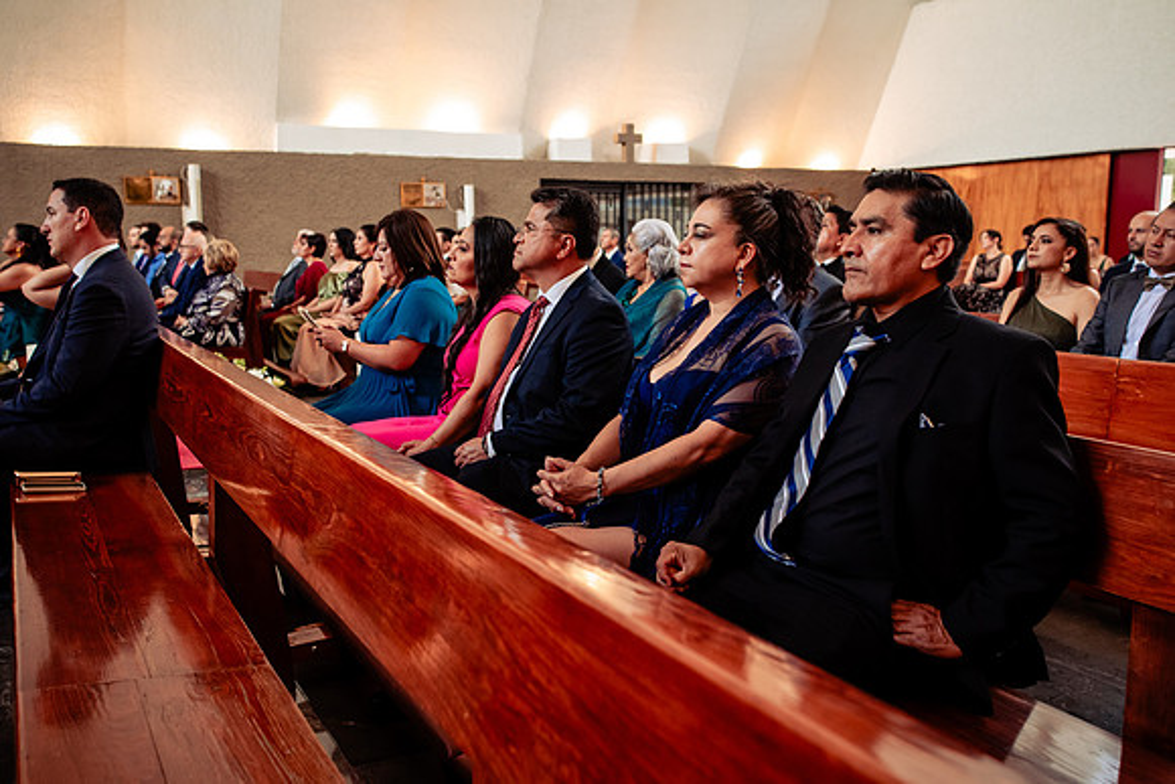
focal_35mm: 35
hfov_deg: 54.4
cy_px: 392
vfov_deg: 37.9
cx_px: 588
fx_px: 1143
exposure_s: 1/125
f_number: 4.5
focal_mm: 35
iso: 1600
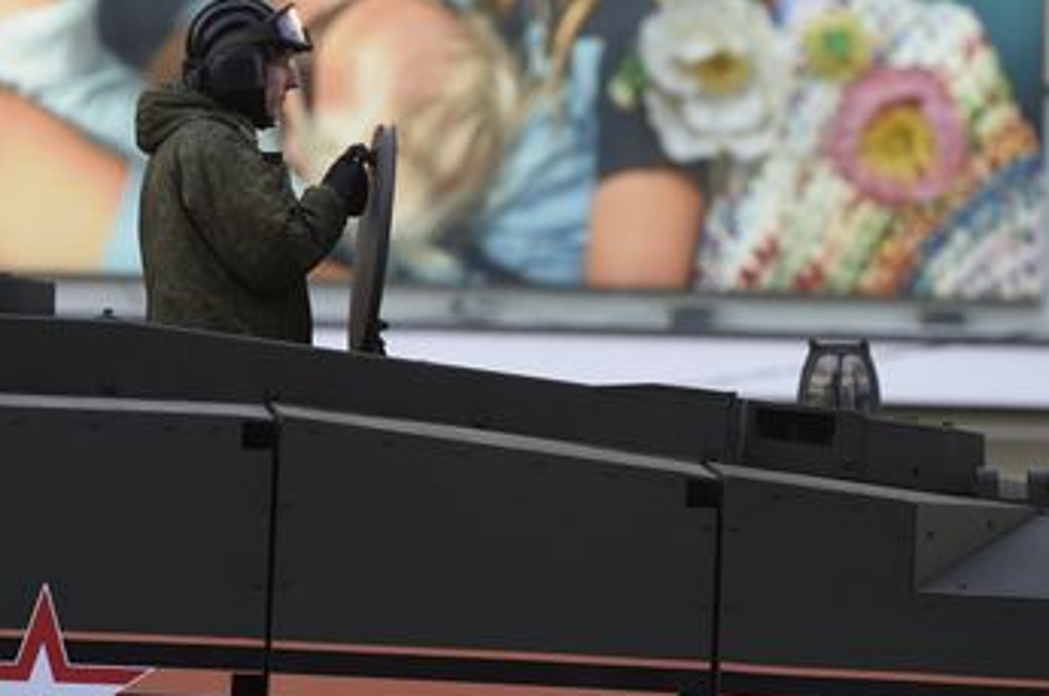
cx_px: 255
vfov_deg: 4.2
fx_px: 9457
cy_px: 219
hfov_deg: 6.3
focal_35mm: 325
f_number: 4
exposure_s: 1/1000
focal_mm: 160
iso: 640
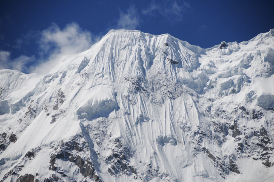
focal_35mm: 225
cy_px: 91
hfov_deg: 9.2
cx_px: 137
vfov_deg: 6.1
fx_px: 1710
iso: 250
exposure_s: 1/4000
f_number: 6.3
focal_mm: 150
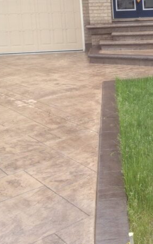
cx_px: 167
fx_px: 467
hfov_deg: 18.0
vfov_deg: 28.9
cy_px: 57
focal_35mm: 70
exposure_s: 1/690
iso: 50
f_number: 2.4
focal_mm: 4.28
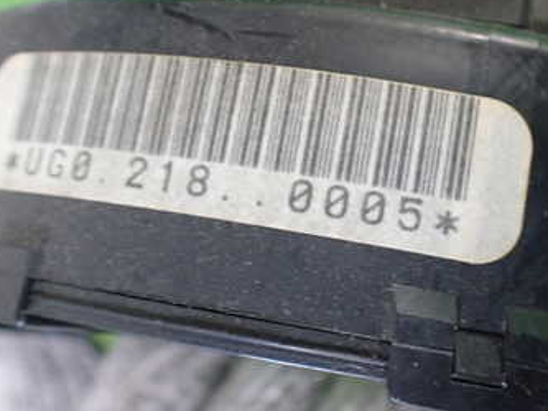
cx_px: 272
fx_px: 855
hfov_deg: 35.5
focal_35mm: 54
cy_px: 150
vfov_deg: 26.9
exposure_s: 1/60
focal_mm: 5.4
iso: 800
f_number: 2.3
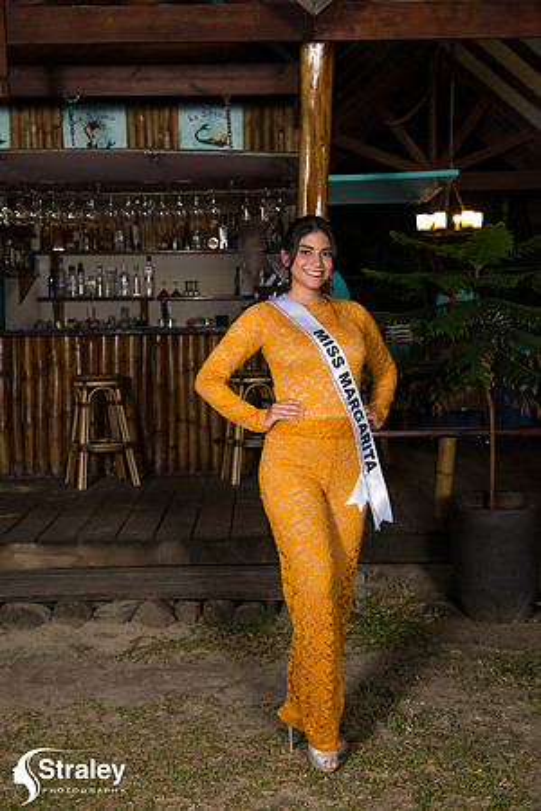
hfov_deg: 28.1
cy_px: 406
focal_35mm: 48
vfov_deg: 41.1
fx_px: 1082
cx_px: 270
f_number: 5.6
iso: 500
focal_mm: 48
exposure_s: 1/80
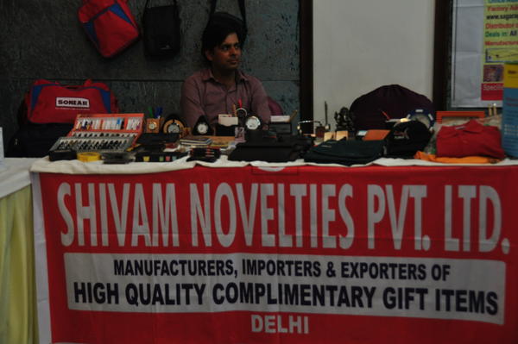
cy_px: 172
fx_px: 1078
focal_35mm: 75
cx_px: 259
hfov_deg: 27.0
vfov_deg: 18.2
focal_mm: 50
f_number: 4.8
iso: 800
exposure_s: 1/60
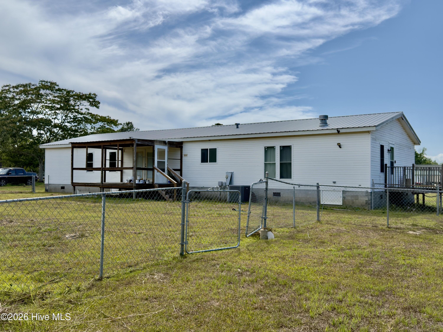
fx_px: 448
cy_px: 166
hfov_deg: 52.6
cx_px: 222
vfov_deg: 40.7
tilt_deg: +1.3
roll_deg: -0.4
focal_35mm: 35
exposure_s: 1/7752
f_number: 1.78
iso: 64
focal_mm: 6.76
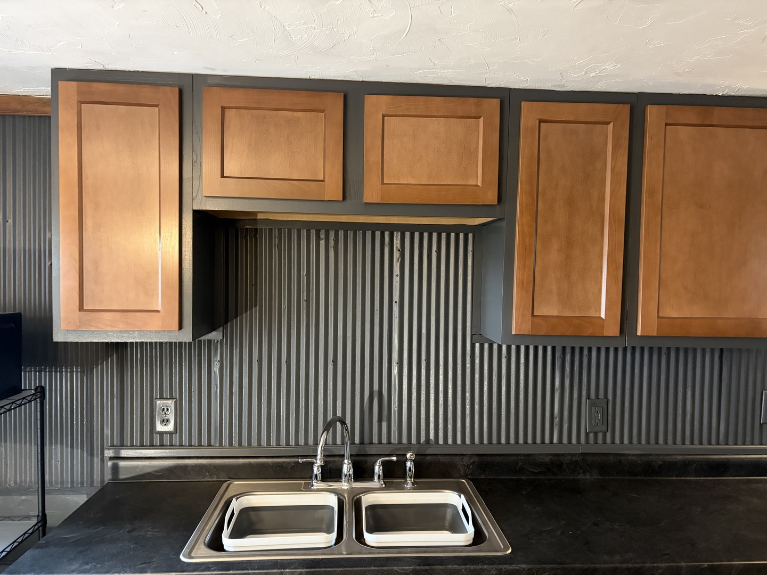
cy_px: 288
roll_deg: -0.6
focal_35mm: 26
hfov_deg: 67.3
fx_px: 576
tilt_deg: -0.8
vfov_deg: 53.1
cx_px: 384
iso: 500
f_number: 1.6
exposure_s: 1/30
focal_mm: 5.96
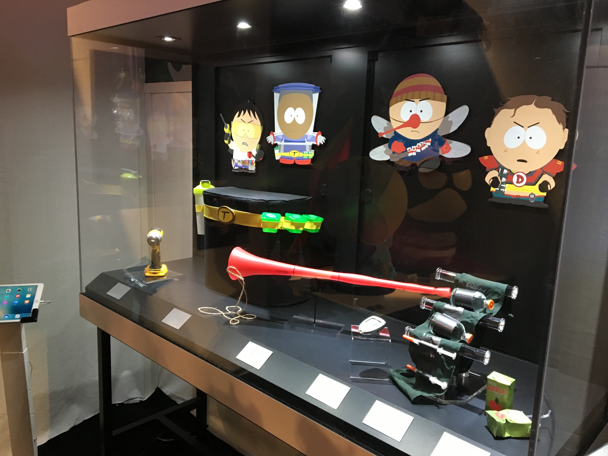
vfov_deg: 48.2
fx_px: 509
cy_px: 228
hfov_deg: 61.7
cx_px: 304
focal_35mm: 29
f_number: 2.2
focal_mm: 4.15
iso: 200
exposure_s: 1/24
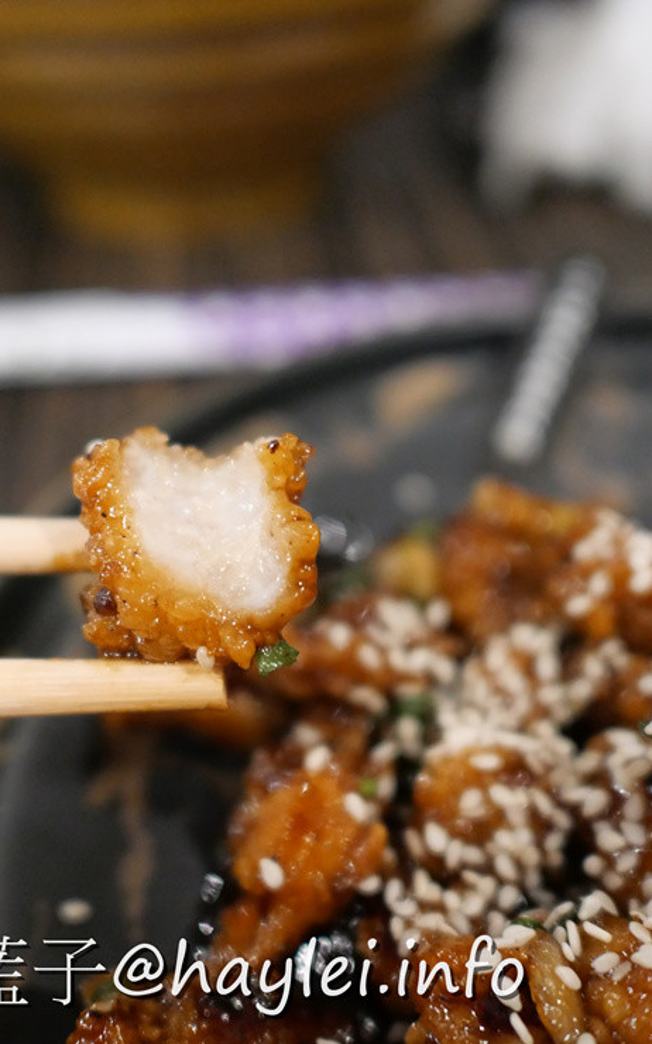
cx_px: 206
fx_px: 1223
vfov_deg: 46.2
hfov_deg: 29.6
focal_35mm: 43
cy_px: 518
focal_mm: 15
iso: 2500
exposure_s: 1/60
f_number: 1.7
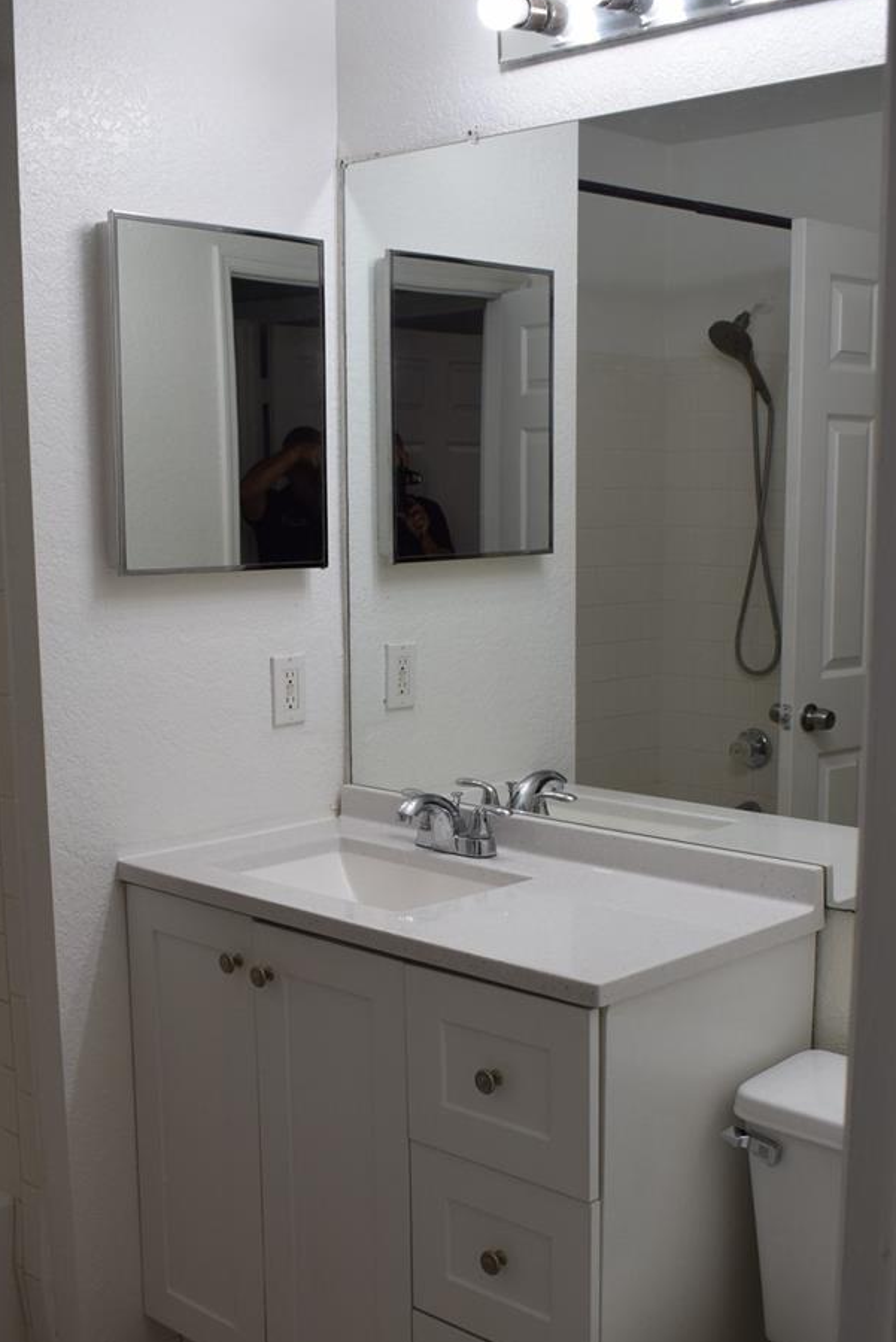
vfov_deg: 44.3
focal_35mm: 44
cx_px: 461
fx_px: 1641
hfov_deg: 30.5
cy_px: 804
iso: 360
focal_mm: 22
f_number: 5.6
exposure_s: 1/125
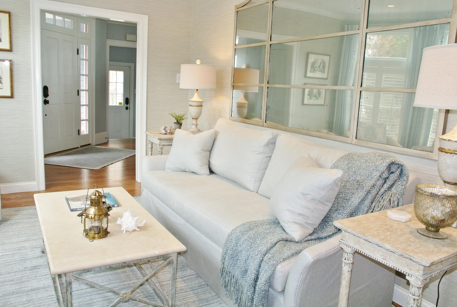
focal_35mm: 27
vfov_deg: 48.1
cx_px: 228
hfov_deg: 67.3
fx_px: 343
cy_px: 154
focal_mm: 10
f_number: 6.3
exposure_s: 1/60
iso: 400
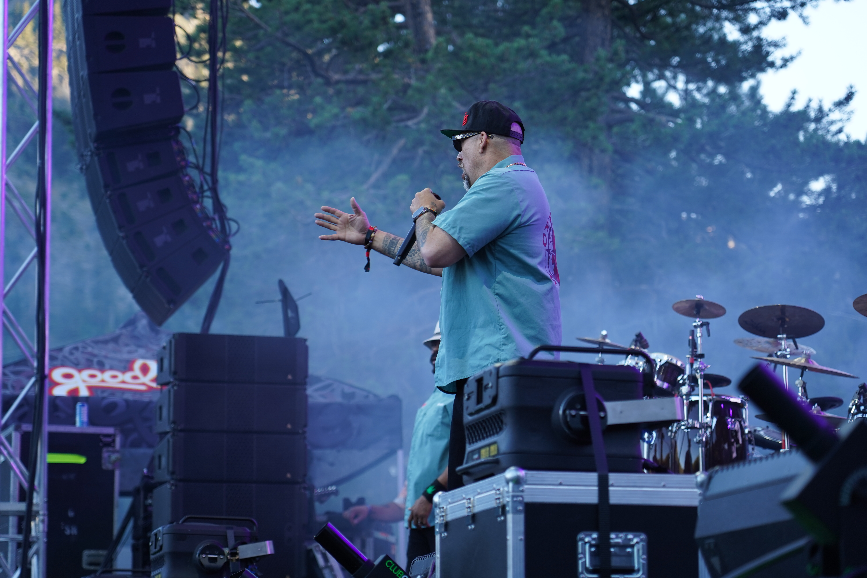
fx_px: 2529
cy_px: 289
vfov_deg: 13.0
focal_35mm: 105
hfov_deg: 19.5
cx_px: 434
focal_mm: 105
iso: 250
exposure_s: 1/160
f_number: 4
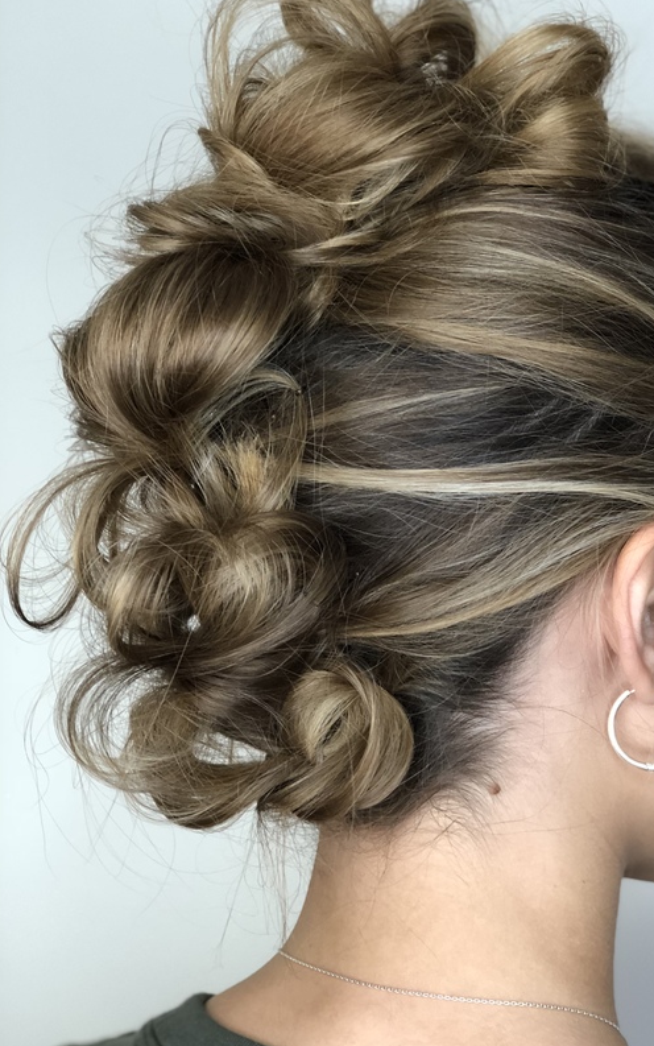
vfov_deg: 31.5
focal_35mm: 65
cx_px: 421
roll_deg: -0.8
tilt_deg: +3.2
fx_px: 1853
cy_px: 531
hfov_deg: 20.0
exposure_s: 1/50
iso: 250
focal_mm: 6.6
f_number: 2.8
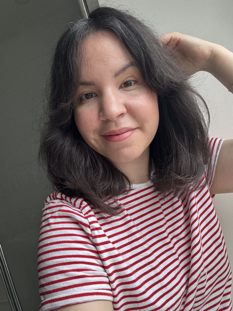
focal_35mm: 30
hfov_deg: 46.8
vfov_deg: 60.0
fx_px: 269
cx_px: 116
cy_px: 156
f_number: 1.9
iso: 80
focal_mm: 2.69
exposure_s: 1/86
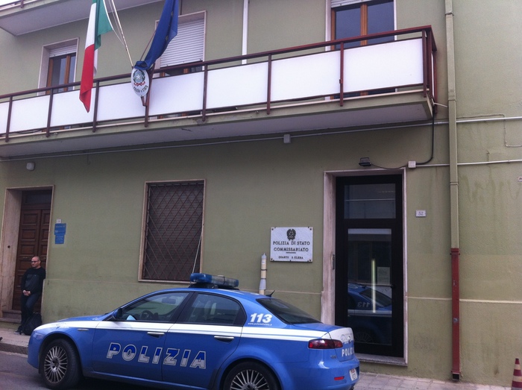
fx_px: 527
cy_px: 195
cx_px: 261
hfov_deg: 52.7
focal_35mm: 35
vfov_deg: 40.6
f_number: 2.8
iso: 80
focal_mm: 3.85
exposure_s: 1/146
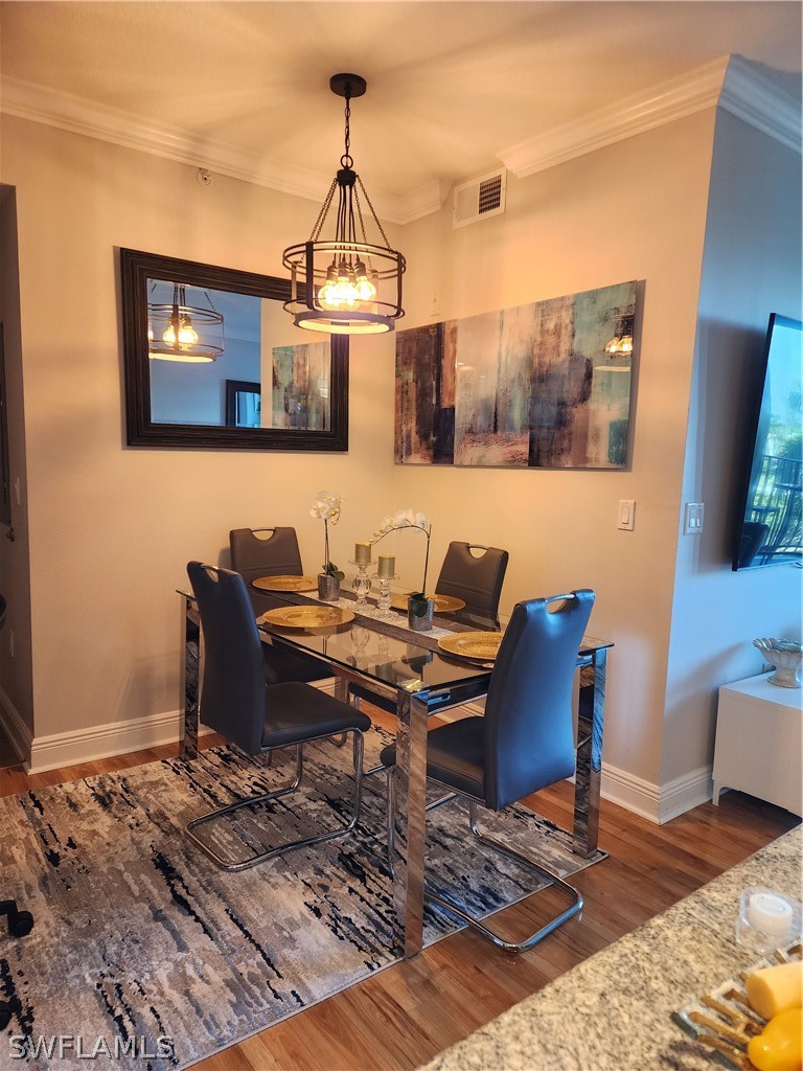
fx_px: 711
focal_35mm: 23
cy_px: 536
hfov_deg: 58.9
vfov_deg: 73.9
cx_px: 402
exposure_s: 1/120
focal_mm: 6.4
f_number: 1.8
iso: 320
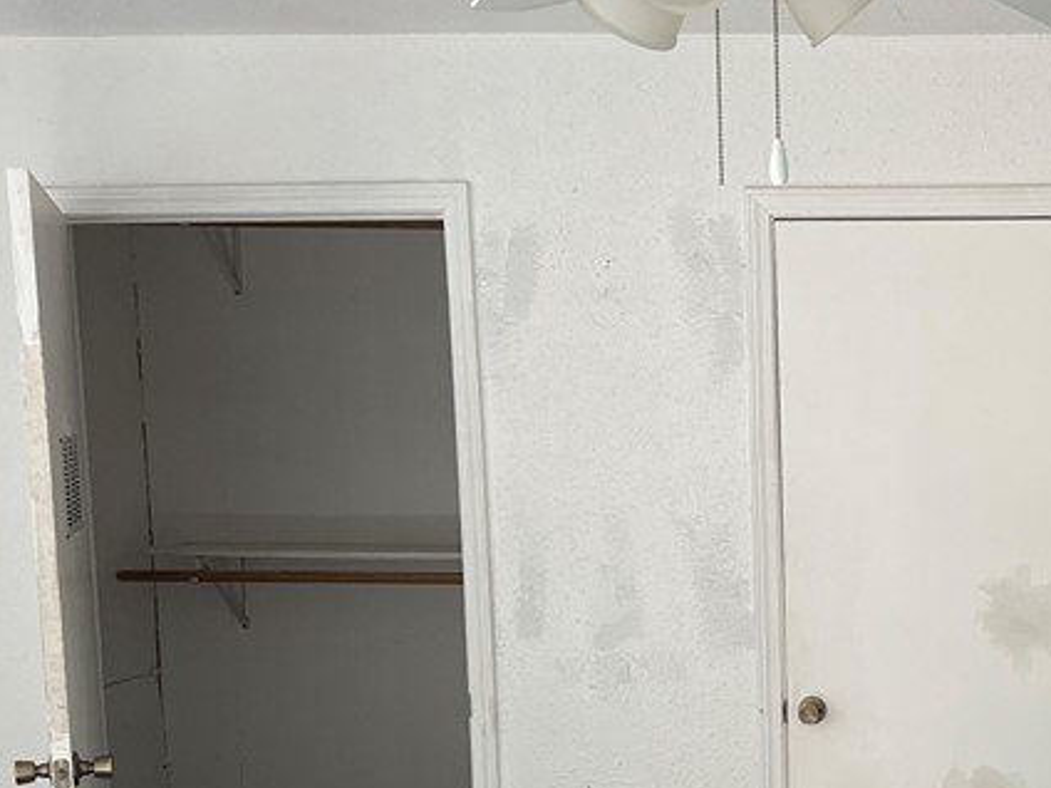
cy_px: 647
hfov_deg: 31.0
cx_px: 1029
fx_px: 1761
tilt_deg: -4.2
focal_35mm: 58
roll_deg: -1.0
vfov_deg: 24.8
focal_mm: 6.86
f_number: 1.78
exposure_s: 1/100
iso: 250
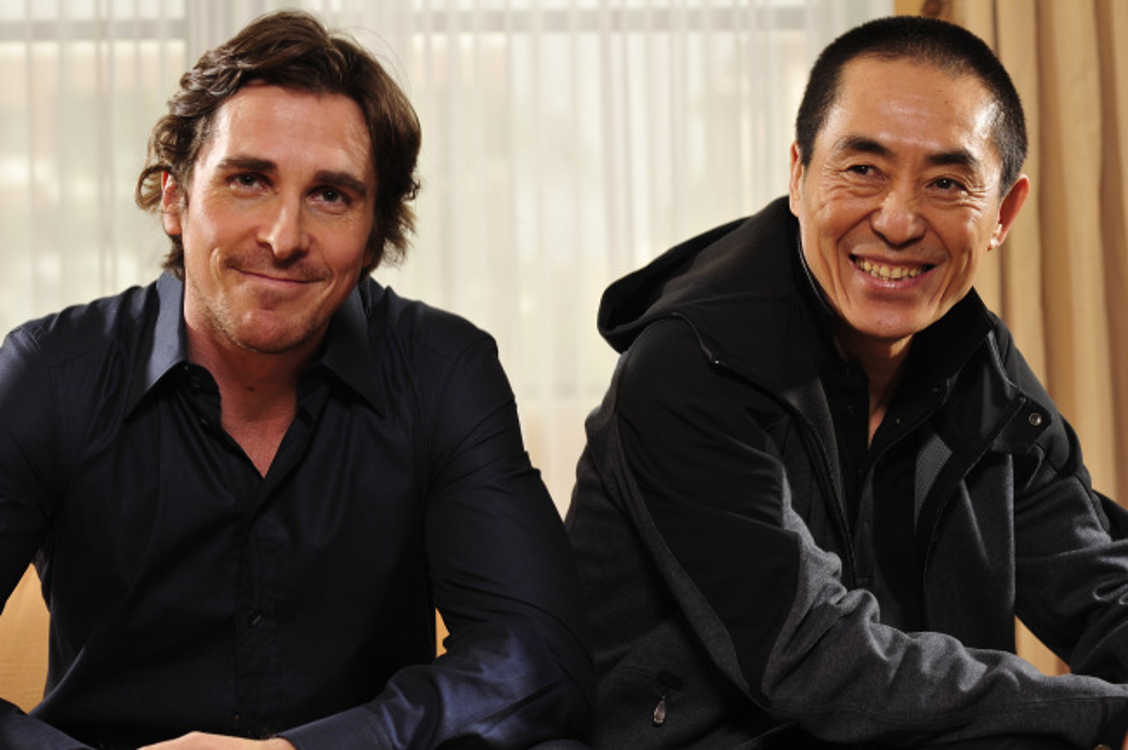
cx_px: 564
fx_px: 3287
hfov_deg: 19.5
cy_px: 375
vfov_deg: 13.0
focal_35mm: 105
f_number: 6.3
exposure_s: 1/125
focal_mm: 105
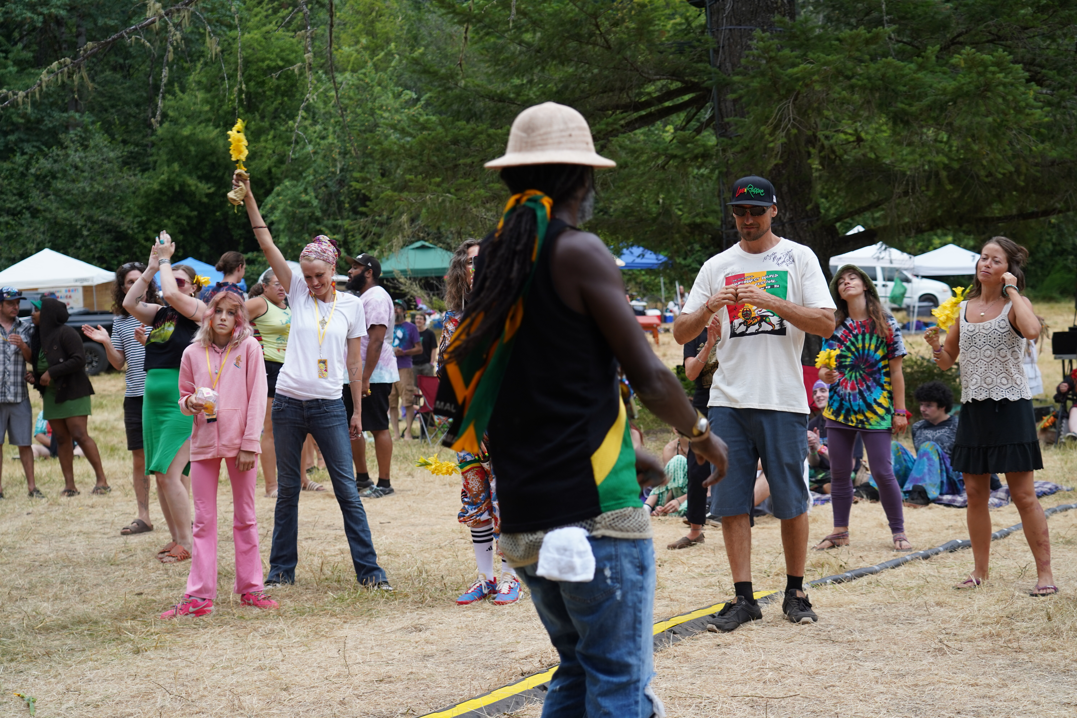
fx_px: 1735
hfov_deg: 34.5
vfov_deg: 23.4
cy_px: 359
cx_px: 538
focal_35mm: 58
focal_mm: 58
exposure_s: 1/160
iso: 200
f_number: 4
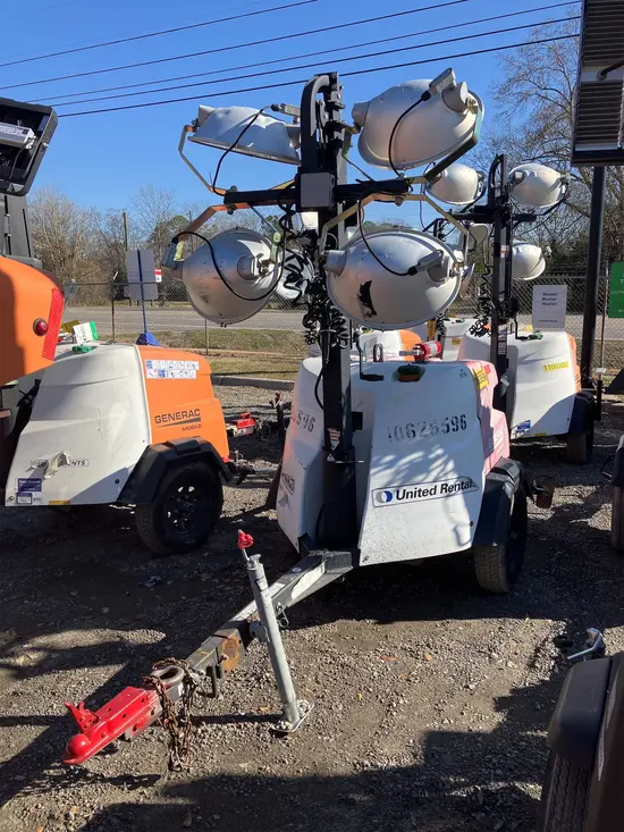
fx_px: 673
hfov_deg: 49.8
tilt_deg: -10.8
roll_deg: +0.0
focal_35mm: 28
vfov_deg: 63.4
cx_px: 312
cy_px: 416
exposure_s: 1/1429
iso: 32
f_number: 1.8
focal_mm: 3.99
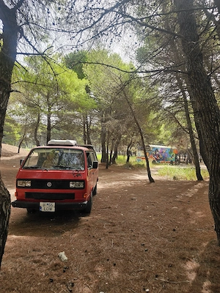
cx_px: 110
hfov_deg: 58.9
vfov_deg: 73.9
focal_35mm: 23
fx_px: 195
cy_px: 146
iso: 12
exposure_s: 1/159
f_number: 1.7
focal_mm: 6.3
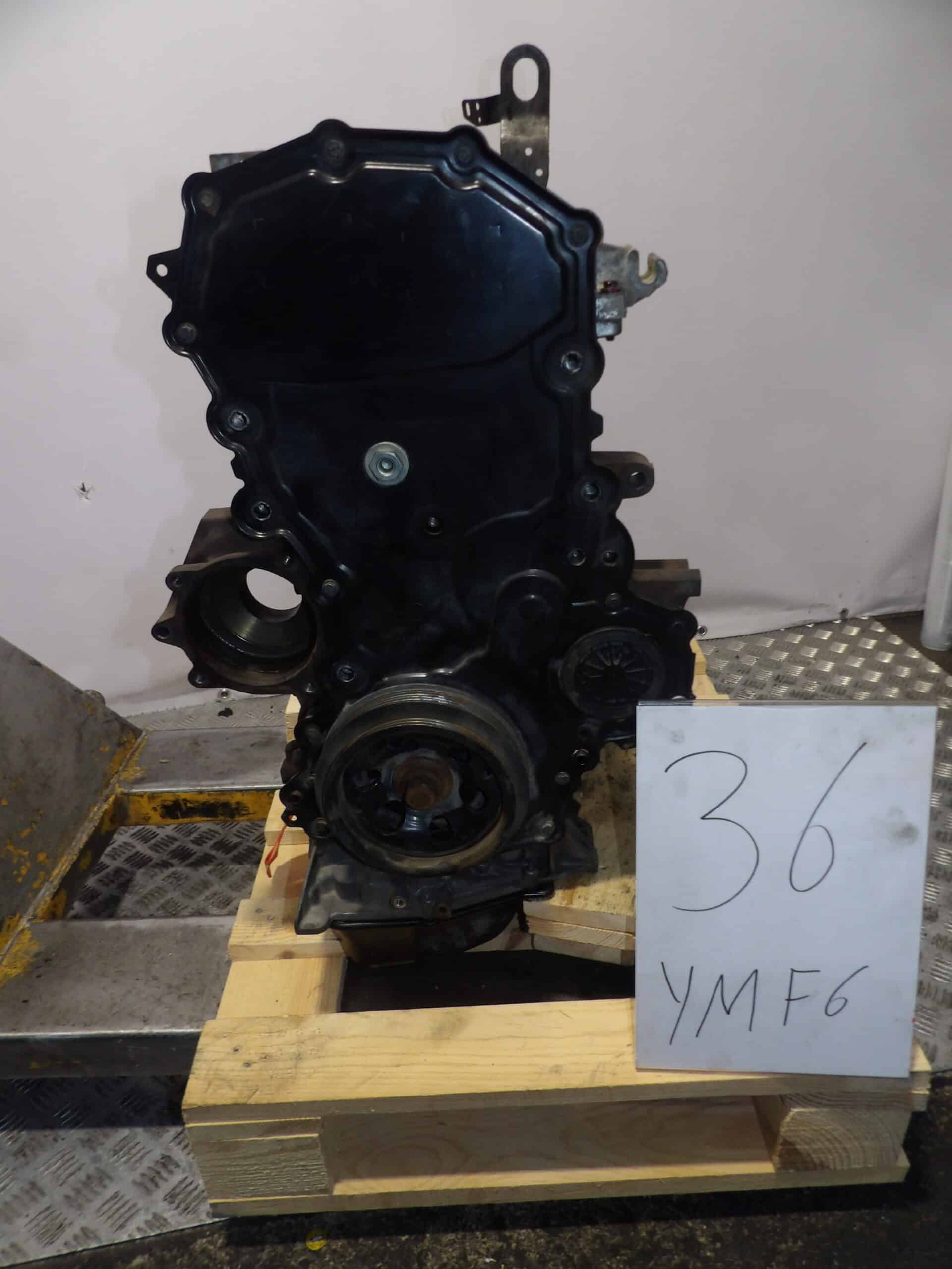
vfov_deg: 71.6
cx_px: 476
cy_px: 634
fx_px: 880
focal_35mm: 24
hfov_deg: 56.8
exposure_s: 1/60
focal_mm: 4.3
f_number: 3.2
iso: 200
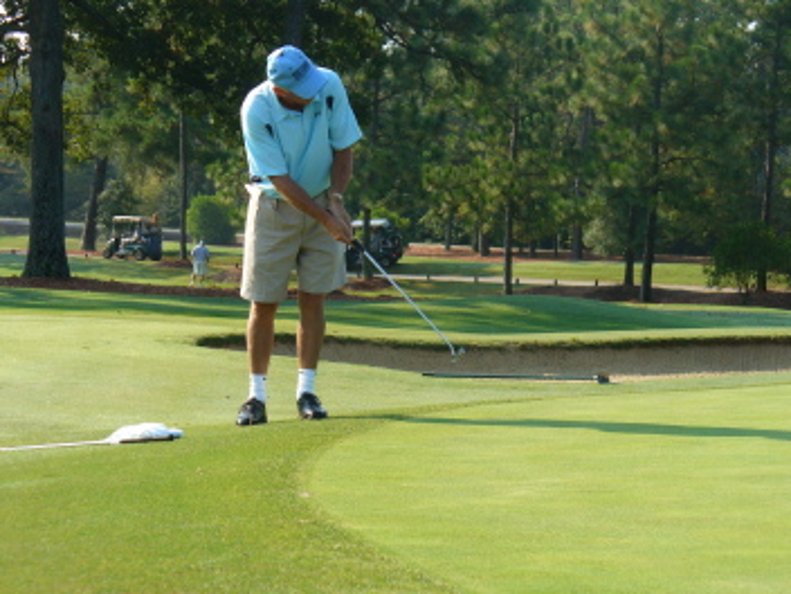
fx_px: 2696
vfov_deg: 12.6
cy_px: 297
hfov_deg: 16.7
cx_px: 396
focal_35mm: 118
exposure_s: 1/400
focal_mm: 19.4
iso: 80
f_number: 3.7
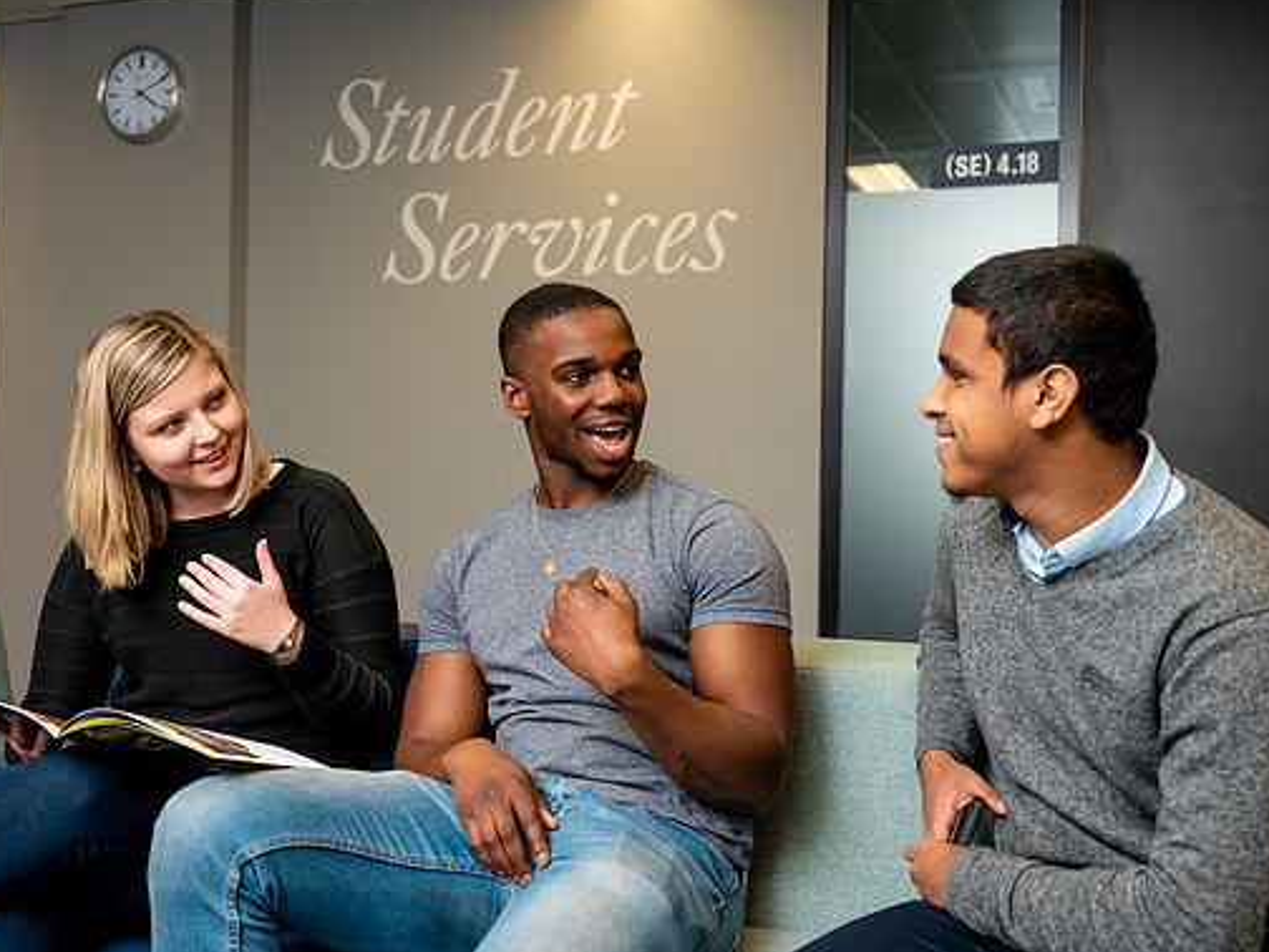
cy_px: 471
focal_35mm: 42
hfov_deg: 44.7
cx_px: 577
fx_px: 1540
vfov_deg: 34.3
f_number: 4
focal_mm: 38
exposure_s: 1/200
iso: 1000
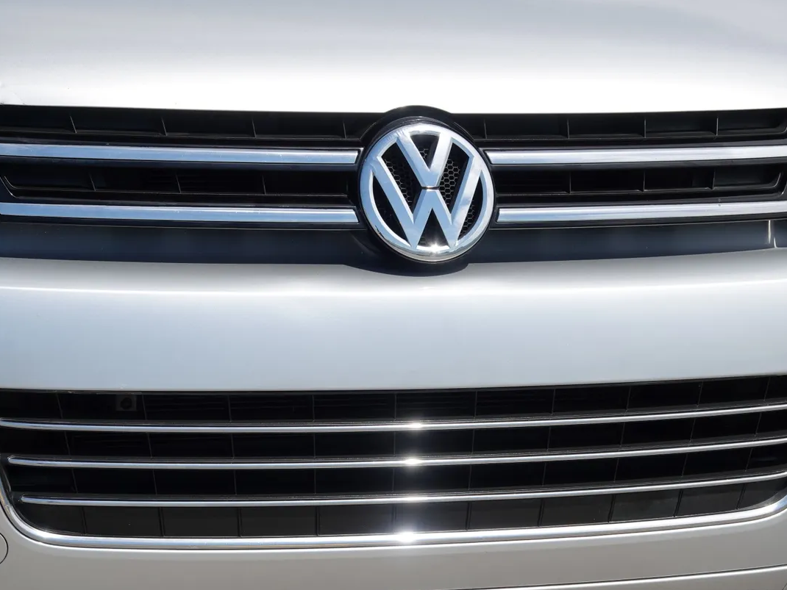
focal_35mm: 143
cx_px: 407
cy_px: 296
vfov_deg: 10.4
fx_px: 3252
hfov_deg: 13.8
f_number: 4
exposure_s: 1/1000
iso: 100
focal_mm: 47.94
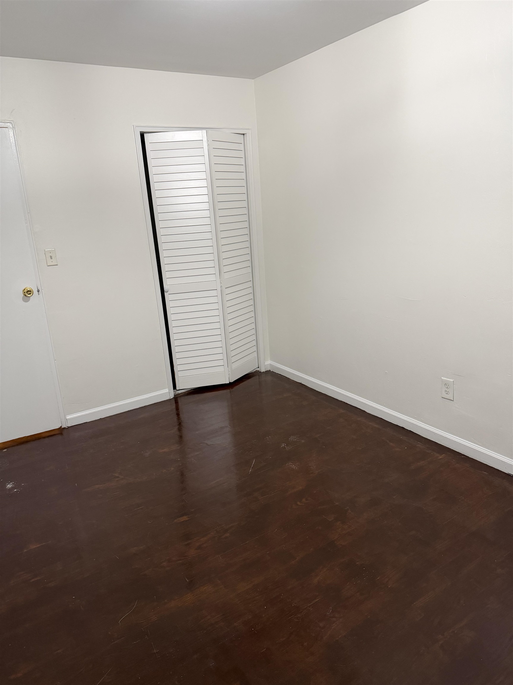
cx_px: 256
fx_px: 474
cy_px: 342
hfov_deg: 56.8
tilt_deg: -16.8
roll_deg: +3.5
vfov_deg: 71.6
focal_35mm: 24
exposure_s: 1/60
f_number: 1.78
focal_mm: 6.76
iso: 400
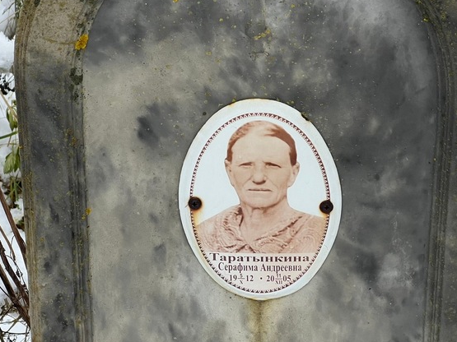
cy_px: 211
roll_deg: -0.5
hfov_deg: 17.7
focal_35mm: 111
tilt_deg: -24.8
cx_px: 264
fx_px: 1465
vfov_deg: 13.3
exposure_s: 1/99
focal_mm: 9
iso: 50
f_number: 2.8
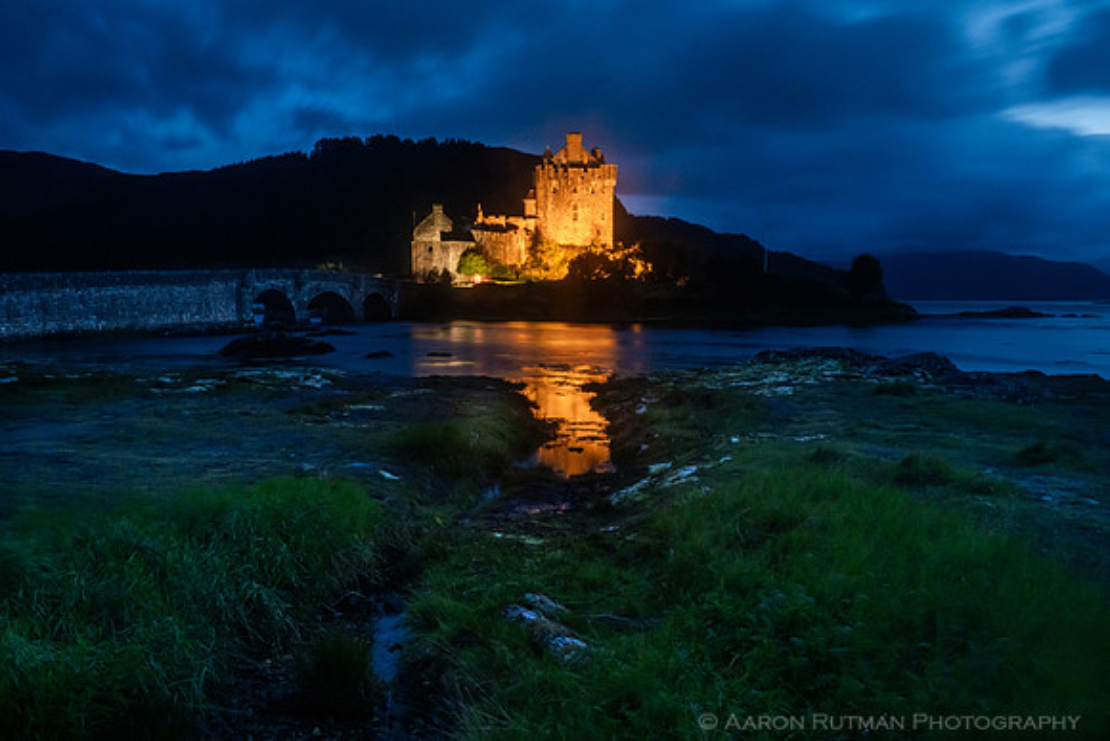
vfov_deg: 45.0
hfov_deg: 63.6
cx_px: 555
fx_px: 894
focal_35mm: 29
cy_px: 370
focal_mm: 29
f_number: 22
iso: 1250
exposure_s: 15
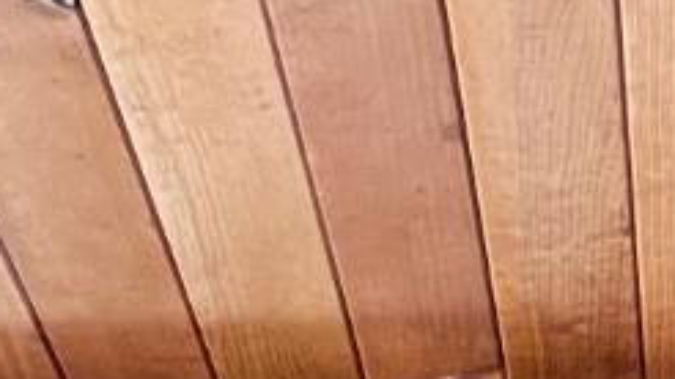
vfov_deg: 6.2
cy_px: 1342
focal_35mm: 173
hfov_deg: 11.2
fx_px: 3094
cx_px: 1364
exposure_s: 1/84
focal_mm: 5.7
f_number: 1.5
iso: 125
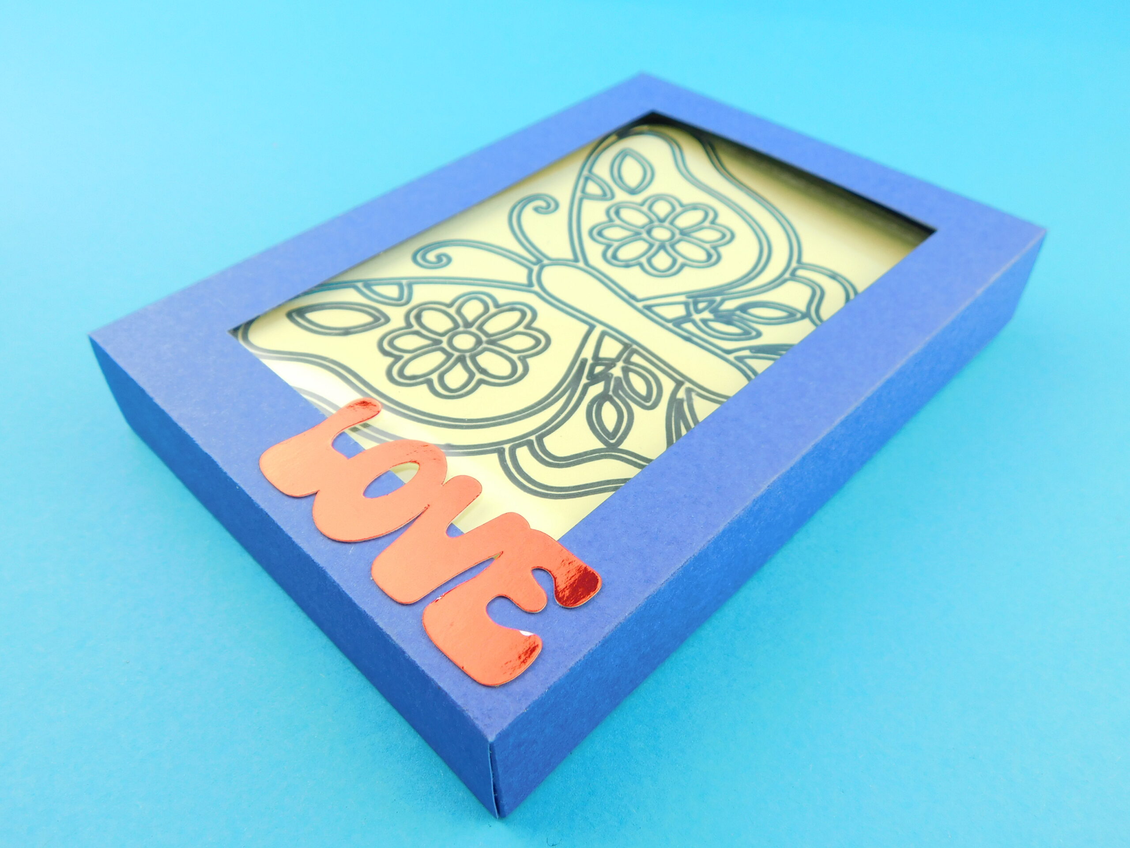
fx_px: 914
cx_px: 565
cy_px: 424
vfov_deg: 49.7
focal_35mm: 28
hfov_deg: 63.4
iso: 125
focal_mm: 4.9
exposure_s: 1/50
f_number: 3.2
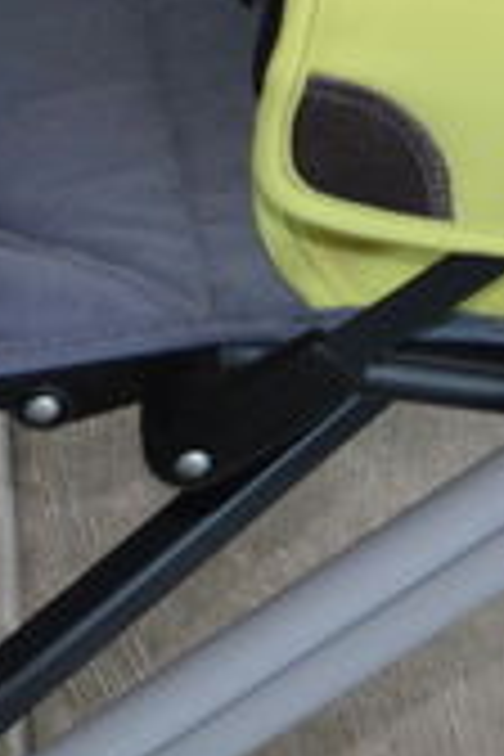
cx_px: 666
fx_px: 4494
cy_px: -574
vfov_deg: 9.2
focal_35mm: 214
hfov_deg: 6.4
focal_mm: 24
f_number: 4
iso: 400
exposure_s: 1/100
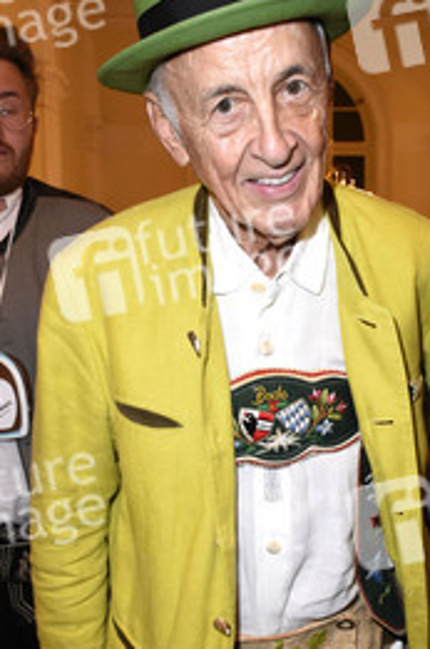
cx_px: 249
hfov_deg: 29.1
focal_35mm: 46
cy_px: 388
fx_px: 827
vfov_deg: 42.6
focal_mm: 20
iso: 3200
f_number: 6.3
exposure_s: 1/60
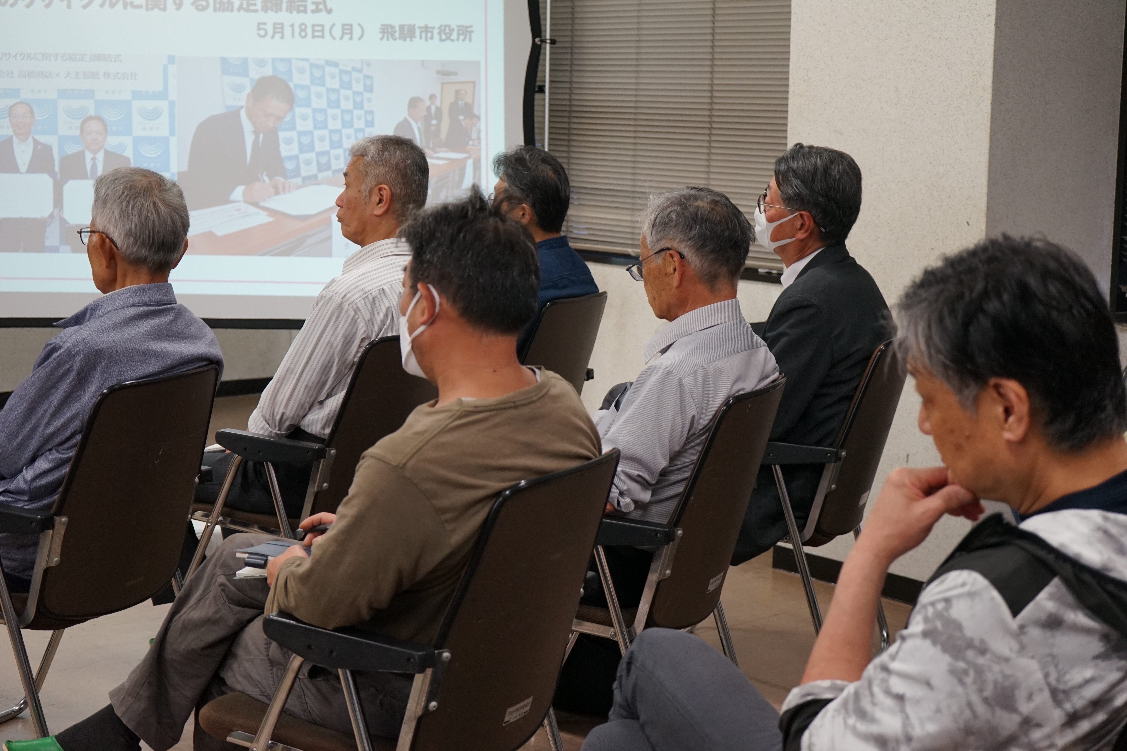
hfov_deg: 34.5
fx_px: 1816
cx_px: 564
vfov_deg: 23.4
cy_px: 376
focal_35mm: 58
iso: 1600
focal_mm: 58
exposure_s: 1/160
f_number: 5
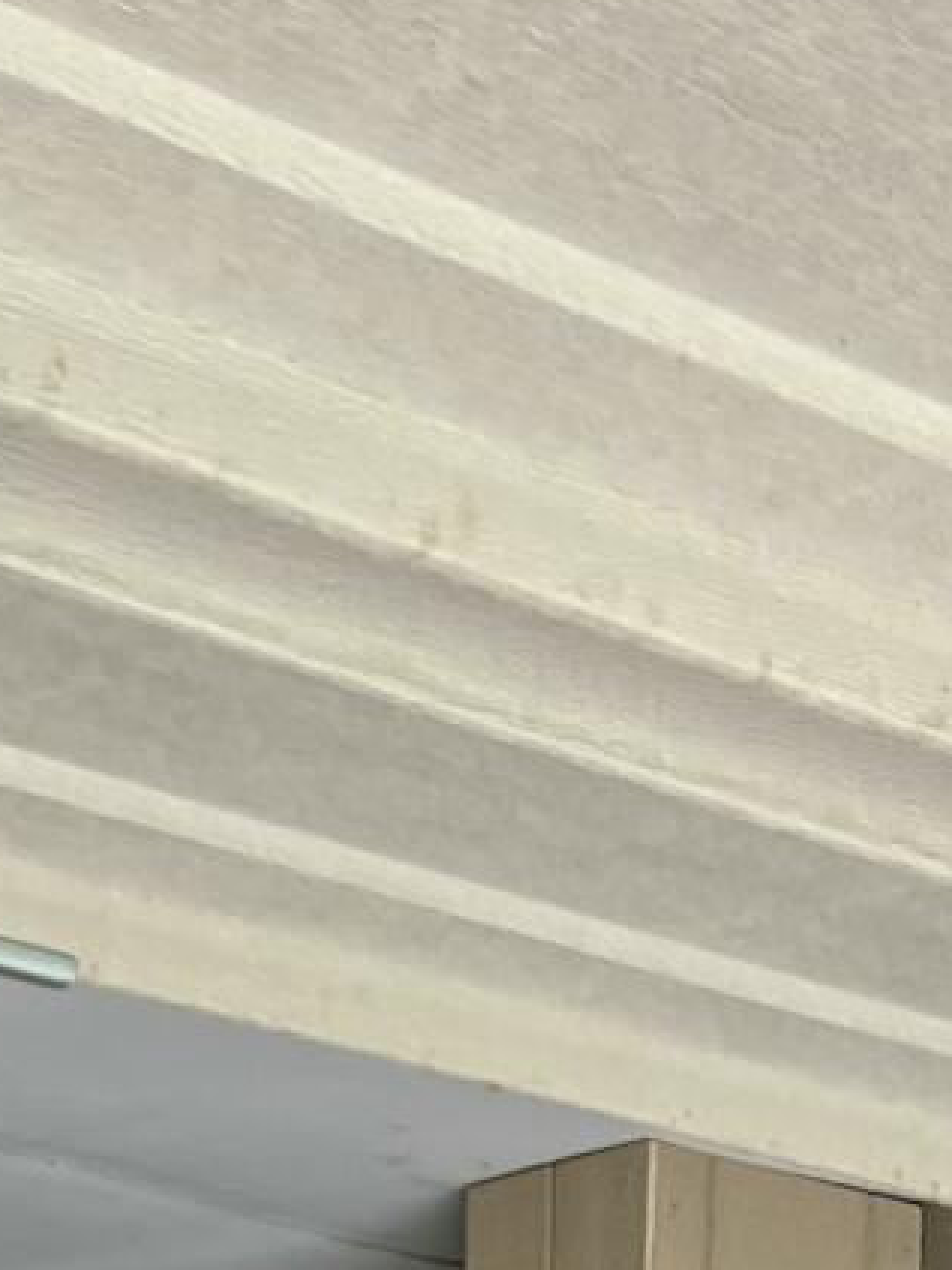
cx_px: 910
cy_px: 2813
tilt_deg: -3.9
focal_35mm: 123
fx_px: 4513
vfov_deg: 13.1
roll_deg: -3.0
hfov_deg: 11.9
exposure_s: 1/121
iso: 64
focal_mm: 5.7
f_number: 1.5
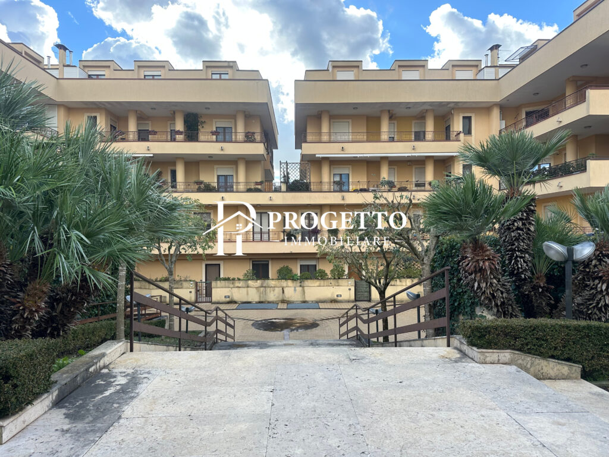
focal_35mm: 24
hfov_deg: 71.6
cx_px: 304
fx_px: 422
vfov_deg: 56.8
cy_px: 228
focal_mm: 6.86
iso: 80
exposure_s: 1/1256
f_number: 1.78
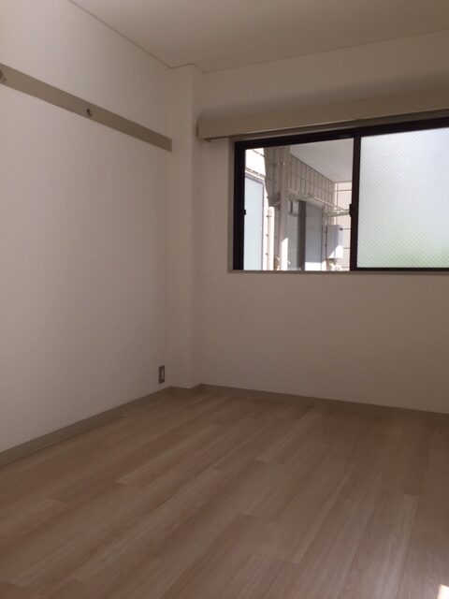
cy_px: 300
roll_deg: -1.1
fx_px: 502
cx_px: 224
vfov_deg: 61.7
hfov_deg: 48.2
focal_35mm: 29
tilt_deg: -3.4
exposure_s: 1/377
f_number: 2.2
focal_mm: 4.15
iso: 32
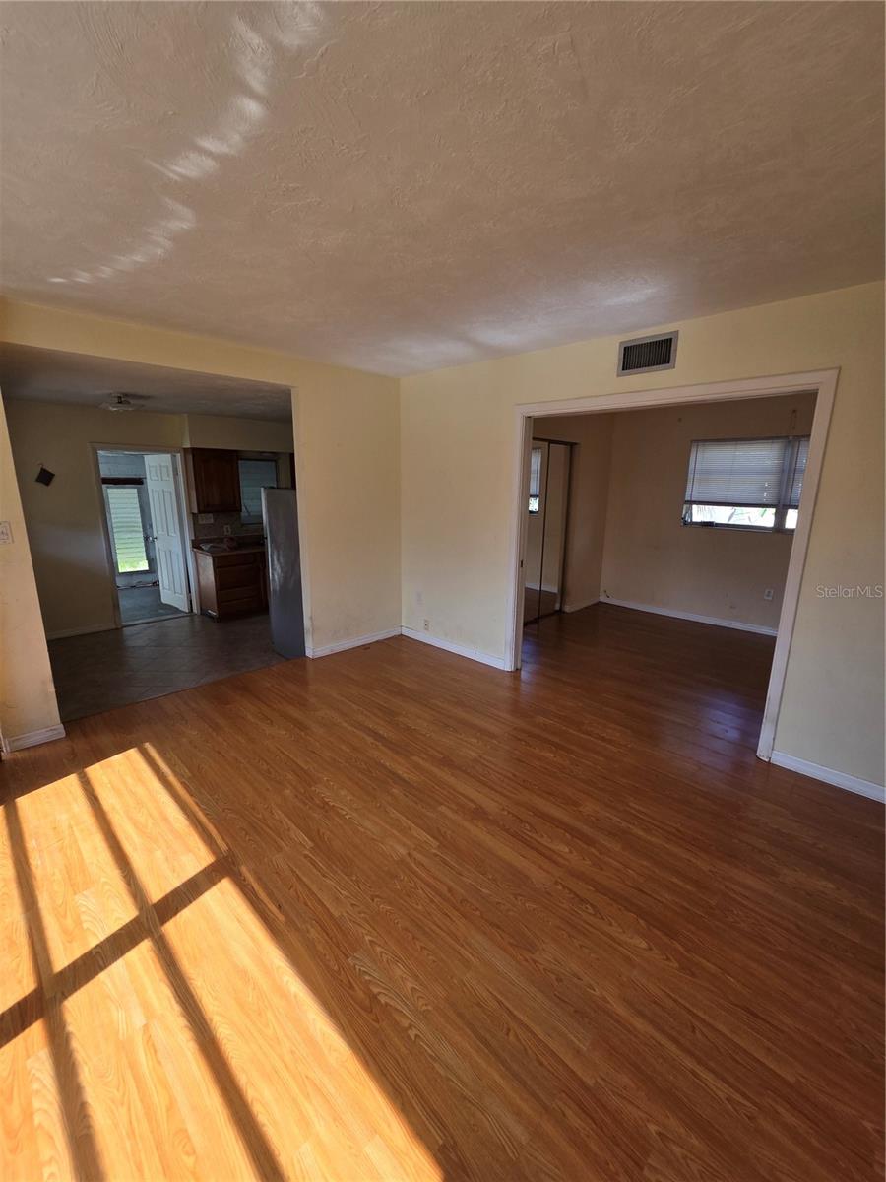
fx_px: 444
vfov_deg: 106.2
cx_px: 443
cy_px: 591
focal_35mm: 13
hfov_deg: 89.9
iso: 50
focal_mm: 2.2
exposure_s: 1/299
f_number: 2.2
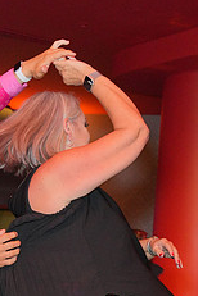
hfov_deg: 14.7
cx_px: 76
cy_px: 355
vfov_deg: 20.5
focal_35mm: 93
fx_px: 767
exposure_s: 1/200
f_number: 4
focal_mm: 37
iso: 4000
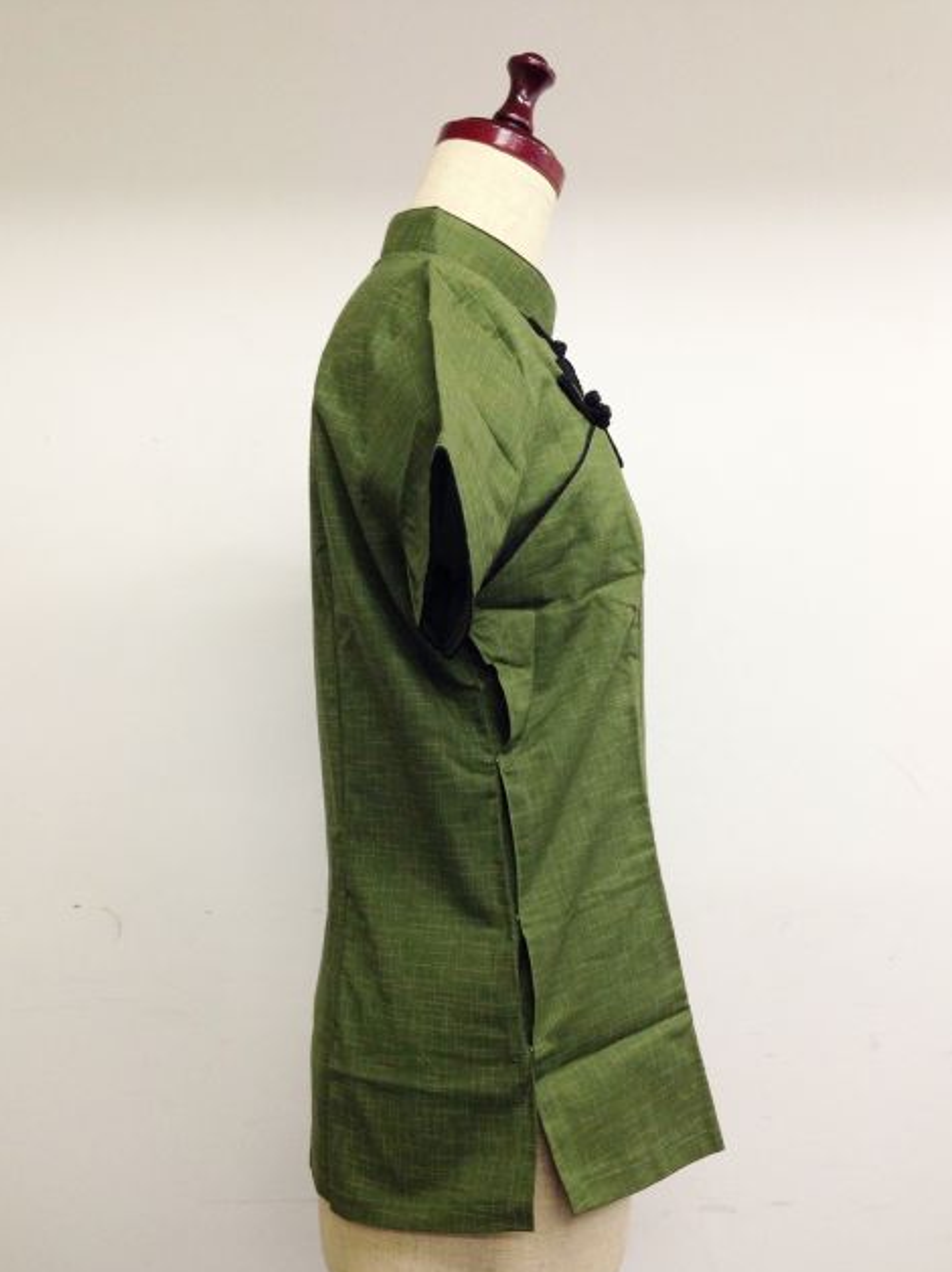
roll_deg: -0.4
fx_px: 1285
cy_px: 672
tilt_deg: +0.4
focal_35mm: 35
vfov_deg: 52.6
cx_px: 467
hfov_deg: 40.6
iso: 125
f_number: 2.4
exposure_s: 1/50
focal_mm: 4.12
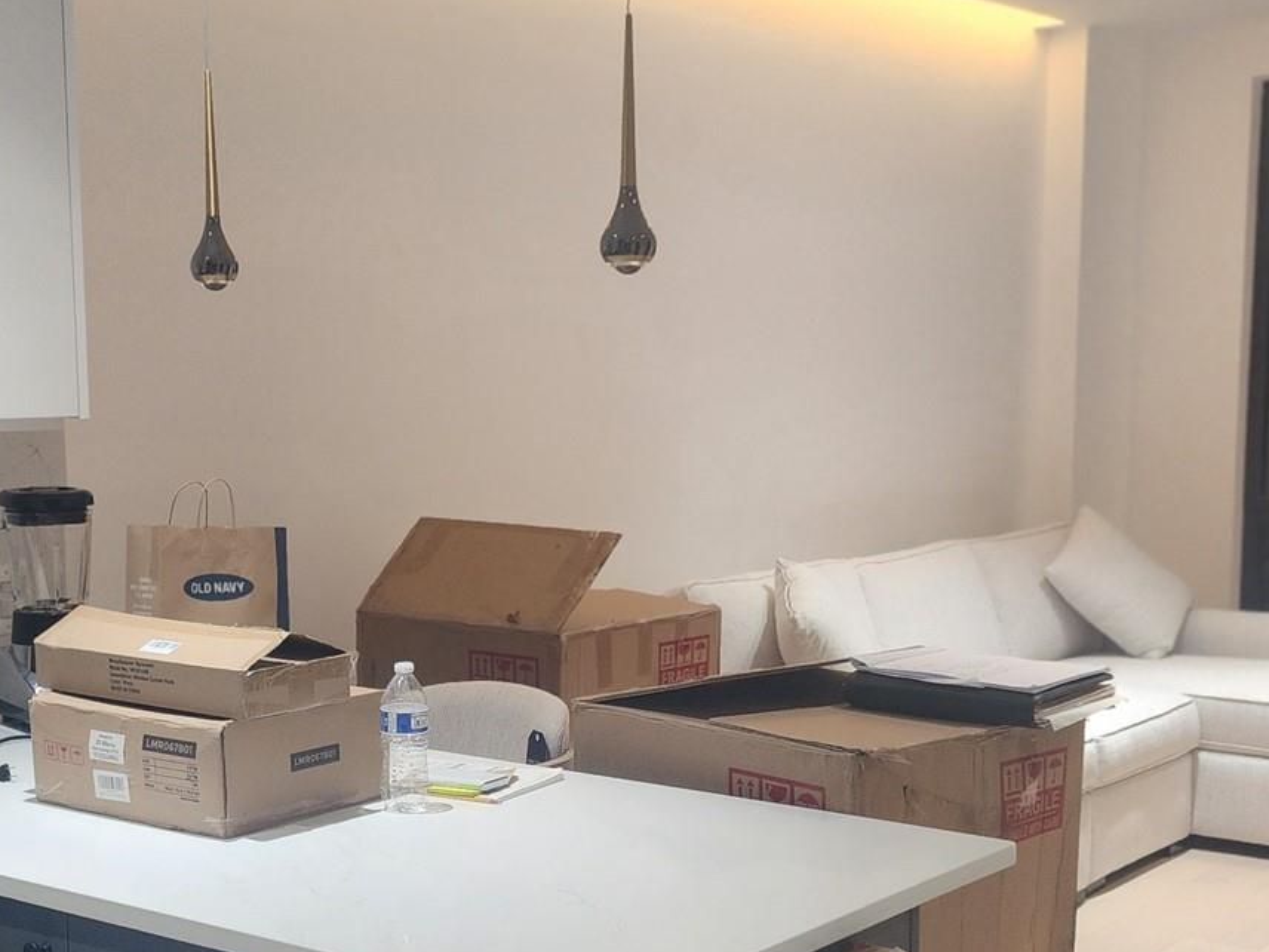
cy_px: 658
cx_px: 463
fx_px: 2016
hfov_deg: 34.7
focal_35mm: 55
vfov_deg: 26.4
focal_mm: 6.4
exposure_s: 1/100
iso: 200
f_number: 1.8
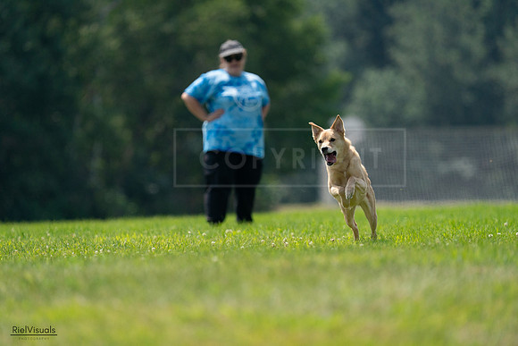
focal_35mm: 463
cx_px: 259
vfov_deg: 3.0
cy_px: 173
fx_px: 6663
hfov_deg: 4.5
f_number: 6.3
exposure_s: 1/4000
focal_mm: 463
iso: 1250
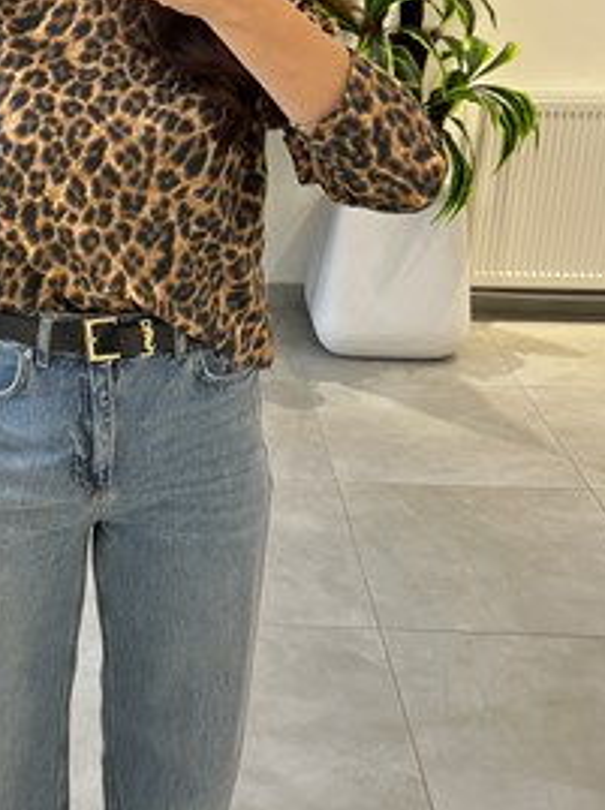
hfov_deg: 35.3
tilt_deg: -18.7
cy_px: 206
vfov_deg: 45.3
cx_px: 172
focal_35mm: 40
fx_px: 934
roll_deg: -1.8
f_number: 1.5
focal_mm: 5.7
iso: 100
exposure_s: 1/100
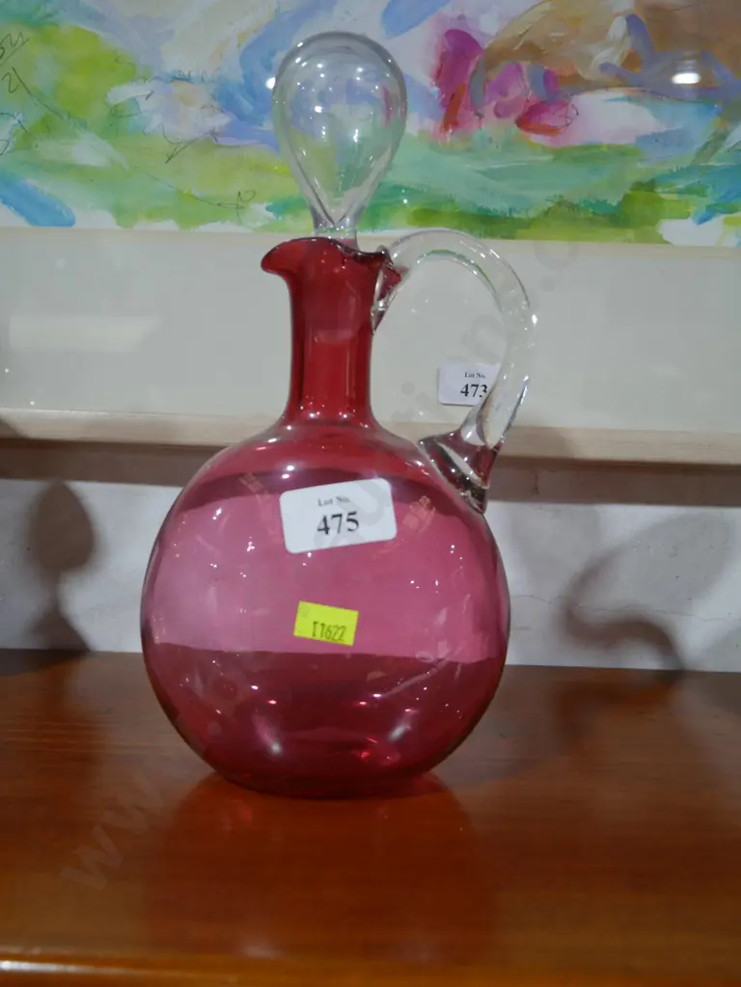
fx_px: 913
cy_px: 494
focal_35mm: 32
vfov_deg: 56.8
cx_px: 370
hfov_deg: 44.2
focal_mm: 16
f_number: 3.6
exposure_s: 1/60
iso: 400
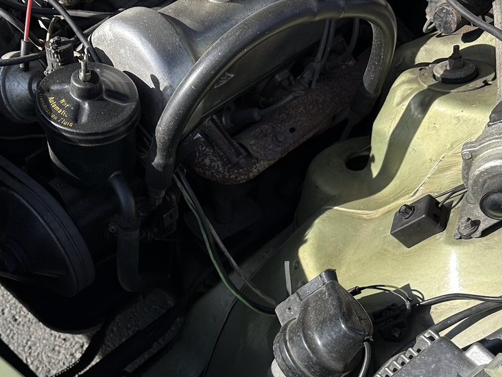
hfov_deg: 41.1
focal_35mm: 46
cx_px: 208
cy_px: 336
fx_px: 667
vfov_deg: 30.2
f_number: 1.78
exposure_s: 1/2070
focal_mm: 6.86
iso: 80
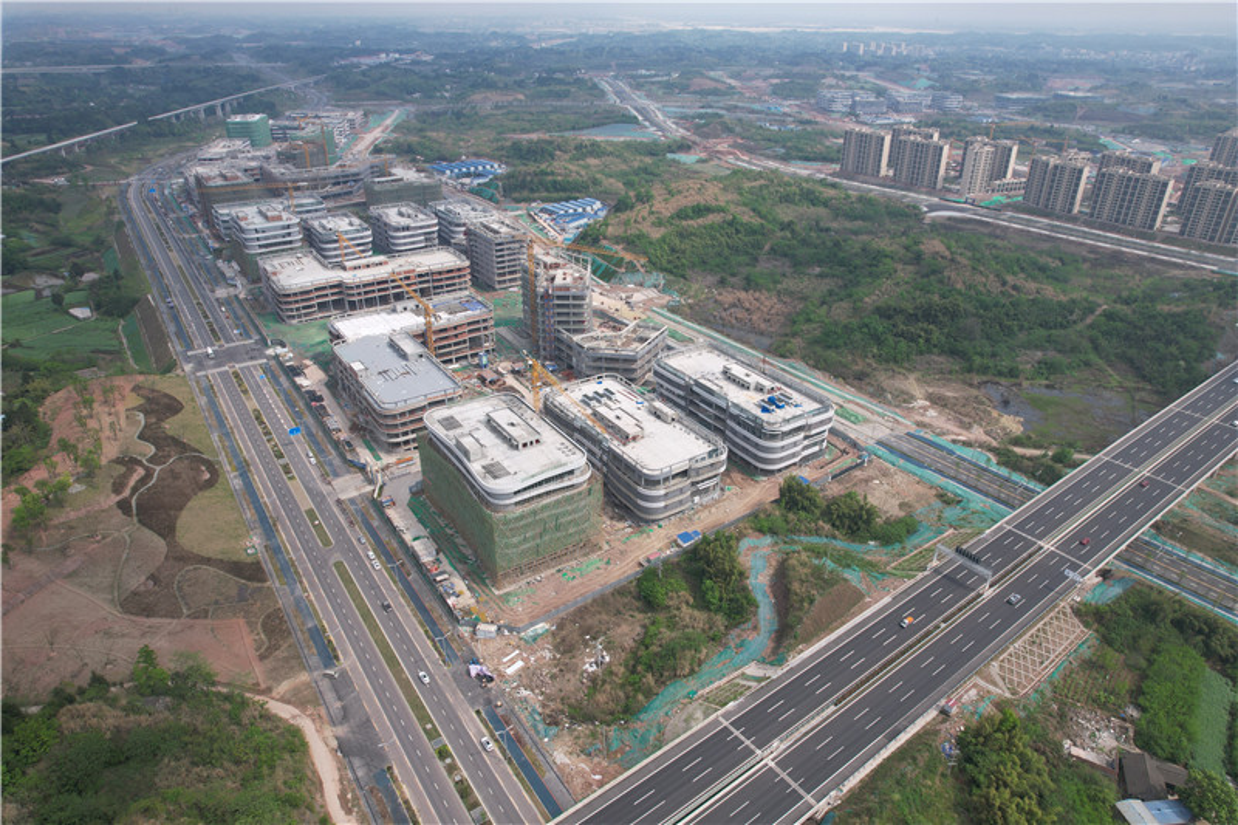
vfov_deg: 57.2
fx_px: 756
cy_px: 412
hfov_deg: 78.6
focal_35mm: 22
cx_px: 619
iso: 100
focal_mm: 8.38
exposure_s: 1/400
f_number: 2.8
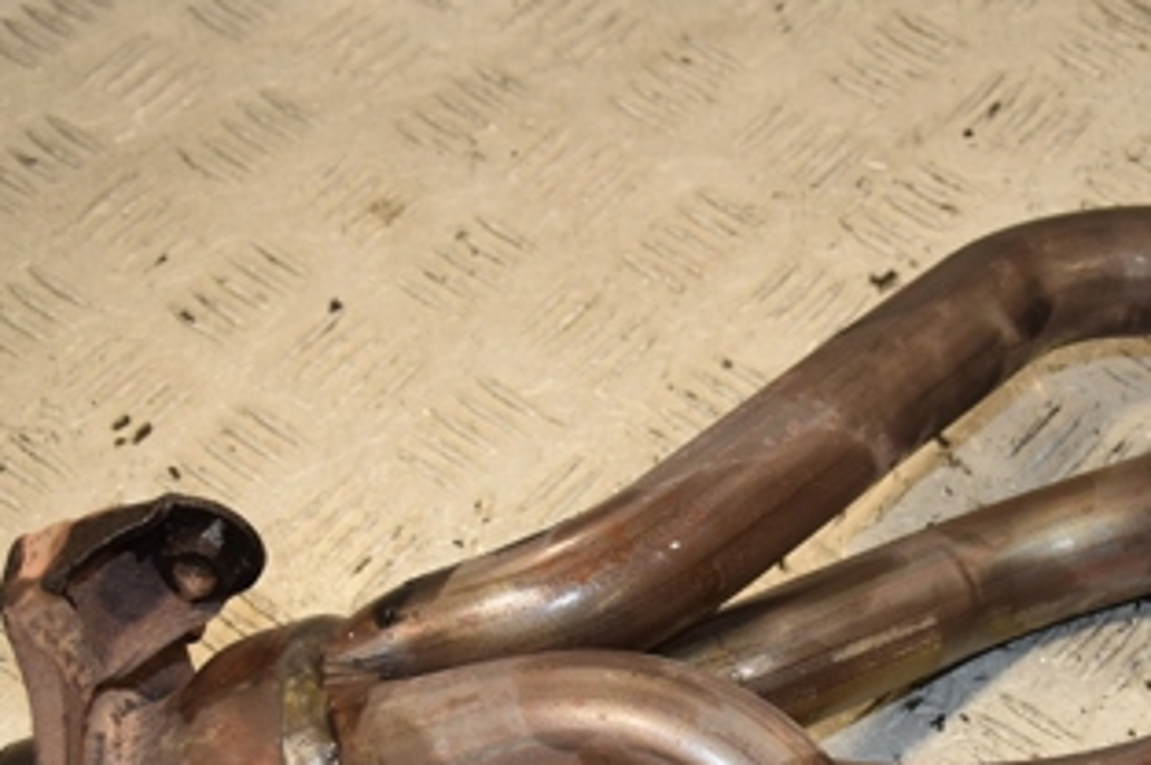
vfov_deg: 15.7
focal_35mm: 86
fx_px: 2747
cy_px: 640
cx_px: 838
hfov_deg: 23.5
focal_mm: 28
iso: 800
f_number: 5.6
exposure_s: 1/200
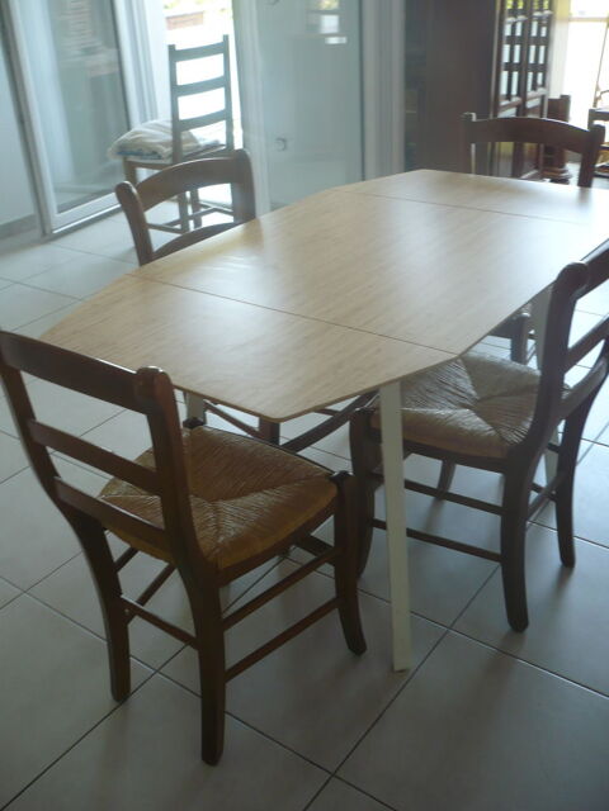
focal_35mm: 35
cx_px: 304
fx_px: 821
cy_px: 406
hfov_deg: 40.7
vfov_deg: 52.6
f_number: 2.8
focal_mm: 5.8
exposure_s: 1/30
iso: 100
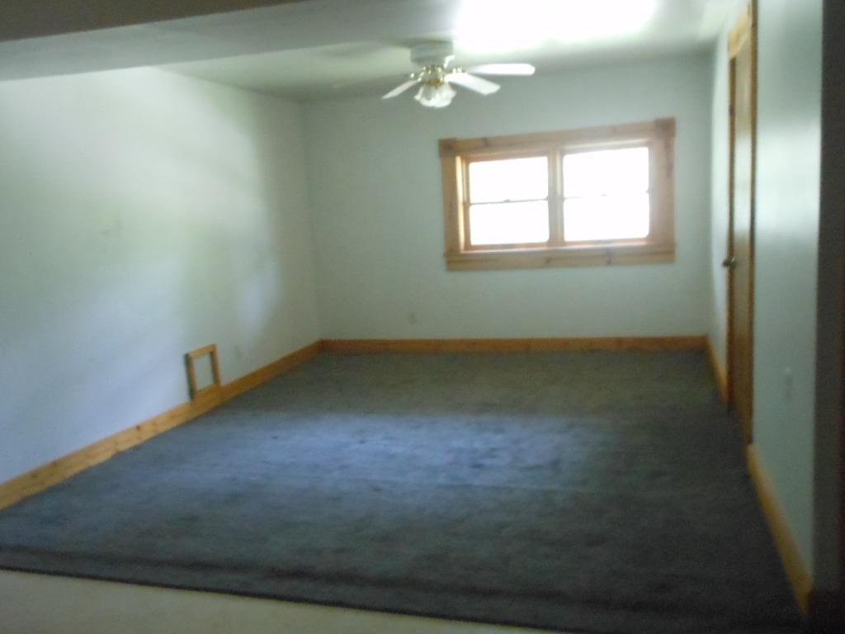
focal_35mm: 29
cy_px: 317
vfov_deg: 48.2
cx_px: 422
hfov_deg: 61.7
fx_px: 708
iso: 800
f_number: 3.3
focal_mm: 5.2
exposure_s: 1/8
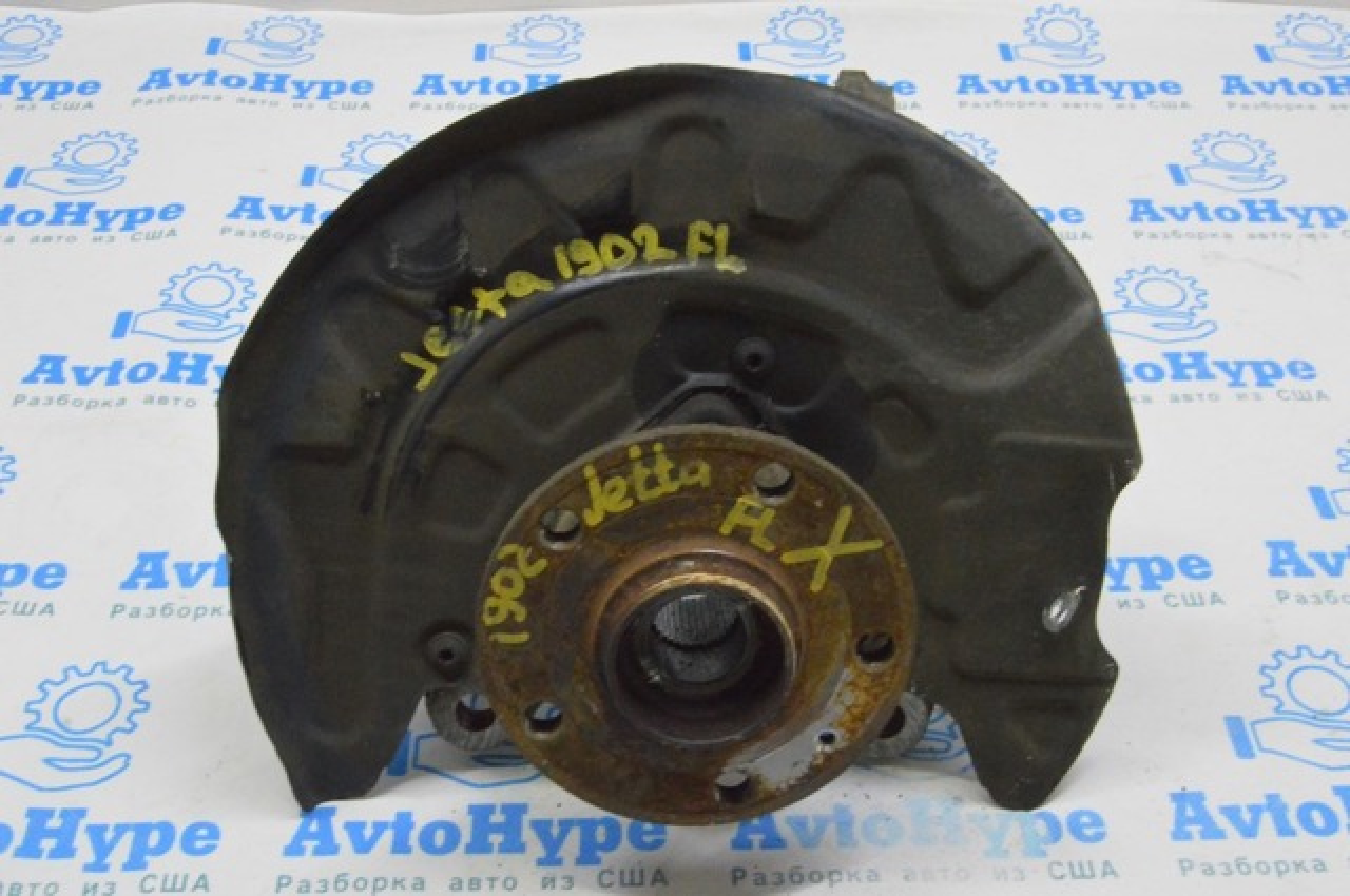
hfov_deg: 42.4
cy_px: 448
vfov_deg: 28.9
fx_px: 1742
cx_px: 675
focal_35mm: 46
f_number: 20
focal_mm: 31
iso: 6400
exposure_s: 1/20
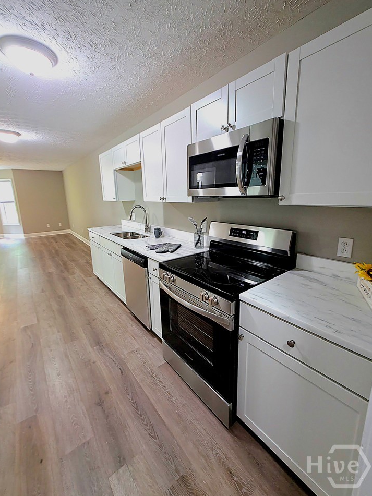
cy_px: 239
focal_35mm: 14
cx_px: 178
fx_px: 201
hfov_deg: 85.6
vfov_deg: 102.0
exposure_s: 1/30
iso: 100
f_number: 1.9
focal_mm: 2.2
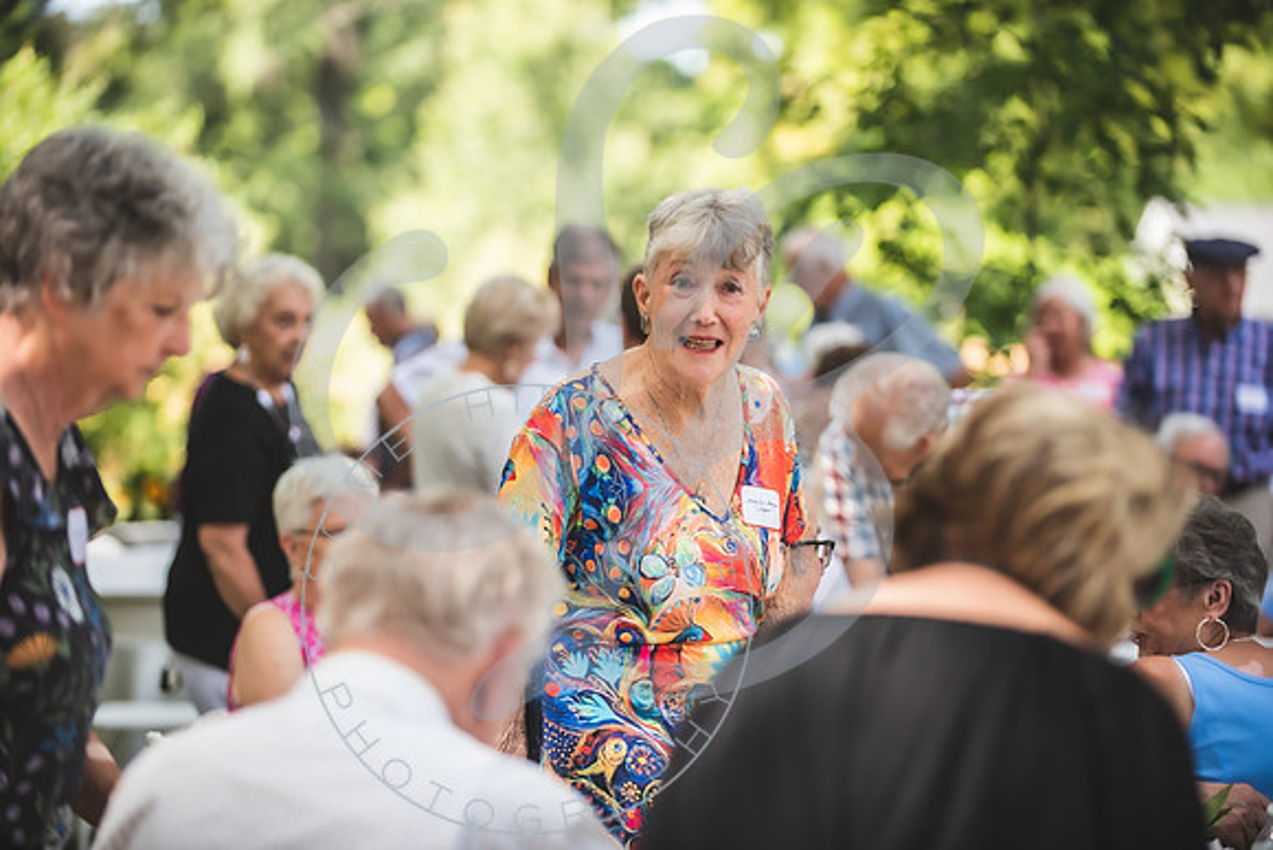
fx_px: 4598
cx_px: 636
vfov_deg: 10.6
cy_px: 425
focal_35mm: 130
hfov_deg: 15.8
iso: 400
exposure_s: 1/400
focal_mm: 130
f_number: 2.8
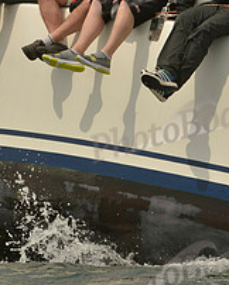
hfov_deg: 2.9
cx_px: 18
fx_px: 4551
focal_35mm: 538
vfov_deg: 3.6
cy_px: 73
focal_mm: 200
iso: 280
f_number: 10
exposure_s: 1/1250
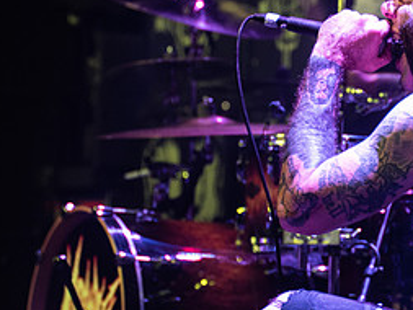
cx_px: 331
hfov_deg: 10.1
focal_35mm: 196
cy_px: 116
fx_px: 2340
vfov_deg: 7.6
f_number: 3.2
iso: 2000
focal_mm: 80
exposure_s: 1/160
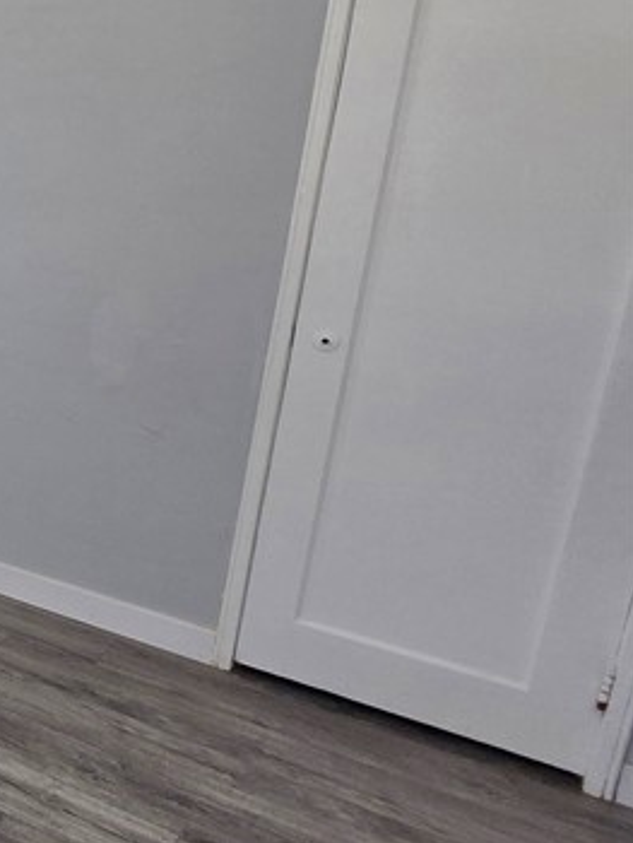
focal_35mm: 38
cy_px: 289
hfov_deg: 20.3
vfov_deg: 48.2
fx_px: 925
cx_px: -592
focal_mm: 2.2
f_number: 2.2
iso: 64
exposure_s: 1/60.2
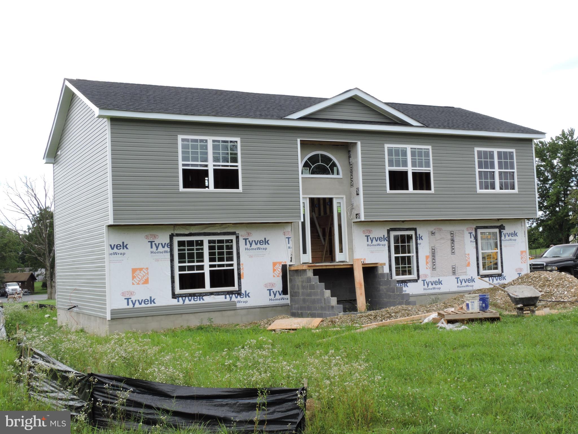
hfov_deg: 42.1
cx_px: 289
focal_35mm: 45
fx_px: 751
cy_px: 217
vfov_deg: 32.2
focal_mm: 8.1
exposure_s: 1/125
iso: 100
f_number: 8
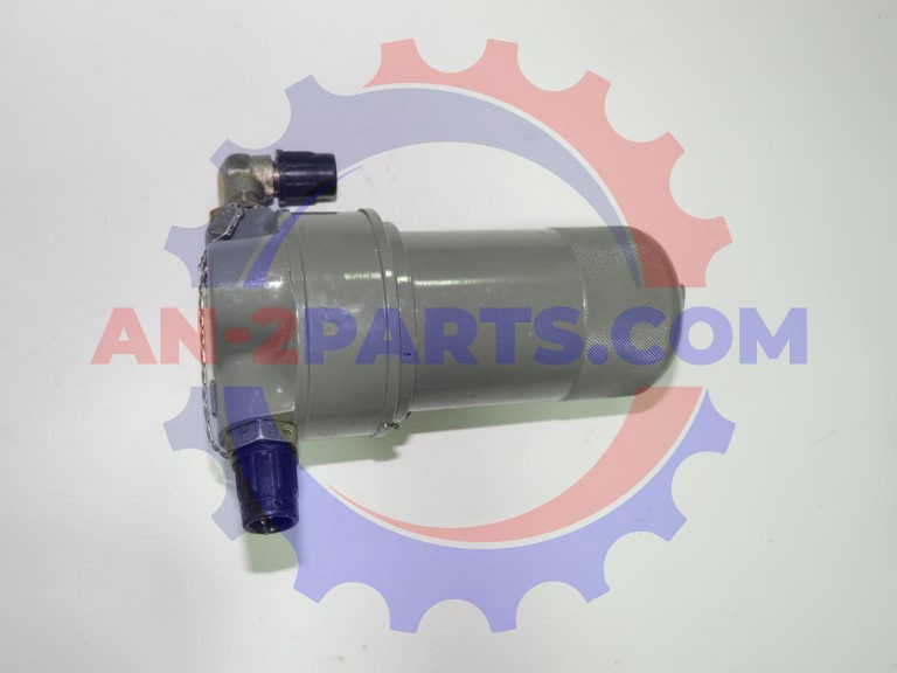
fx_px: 855
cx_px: 448
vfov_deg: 42.9
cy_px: 336
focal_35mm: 33
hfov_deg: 55.4
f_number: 3.2
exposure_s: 1/8
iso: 100
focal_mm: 5.8
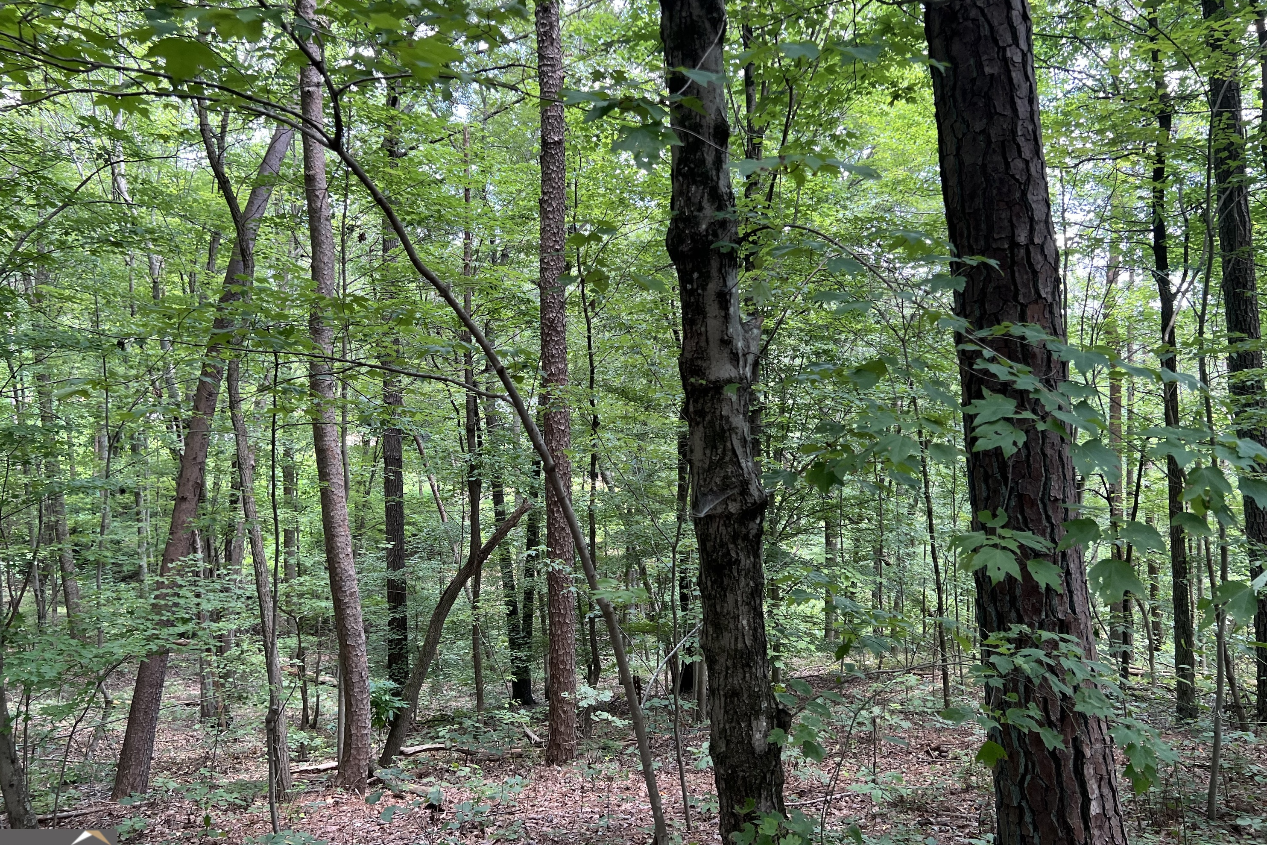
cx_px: 626
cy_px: 386
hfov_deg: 65.5
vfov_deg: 46.4
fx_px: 985
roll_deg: +1.1
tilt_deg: -1.1
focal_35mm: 28
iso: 80
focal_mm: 5.7
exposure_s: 1/121
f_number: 1.5
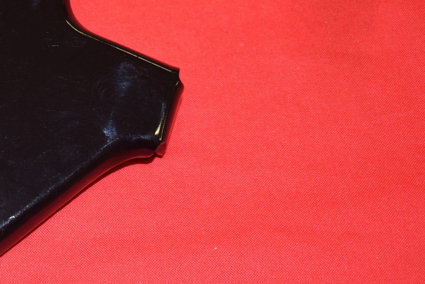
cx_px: -89
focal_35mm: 112
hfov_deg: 17.3
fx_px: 1326
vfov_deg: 12.2
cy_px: 91
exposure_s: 1/80
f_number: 5
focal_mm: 29
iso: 500
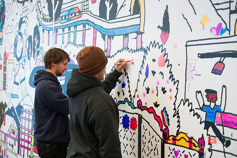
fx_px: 362
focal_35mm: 55
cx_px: 118
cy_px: 79
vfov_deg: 24.6
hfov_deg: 36.3
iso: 1600
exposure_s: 1/200
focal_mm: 55
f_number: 3.5
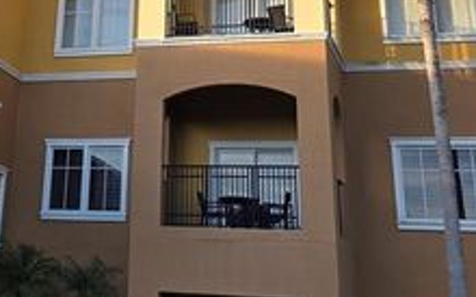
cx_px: 76
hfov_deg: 27.2
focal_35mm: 74
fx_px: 959
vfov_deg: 16.3
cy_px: -127
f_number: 1.7
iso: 40
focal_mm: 6.3
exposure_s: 1/359
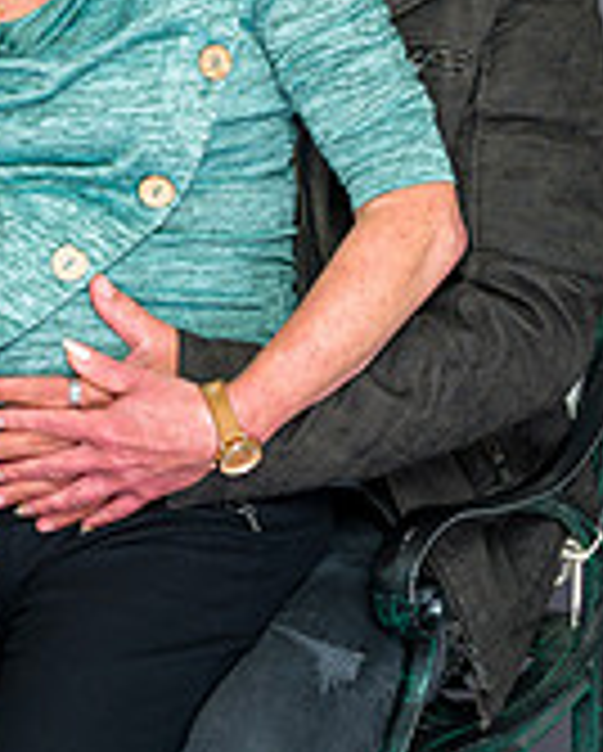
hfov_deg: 11.8
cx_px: 209
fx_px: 2917
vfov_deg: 14.6
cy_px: 104
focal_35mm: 131
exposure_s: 1/100
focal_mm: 52
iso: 200
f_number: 5.6
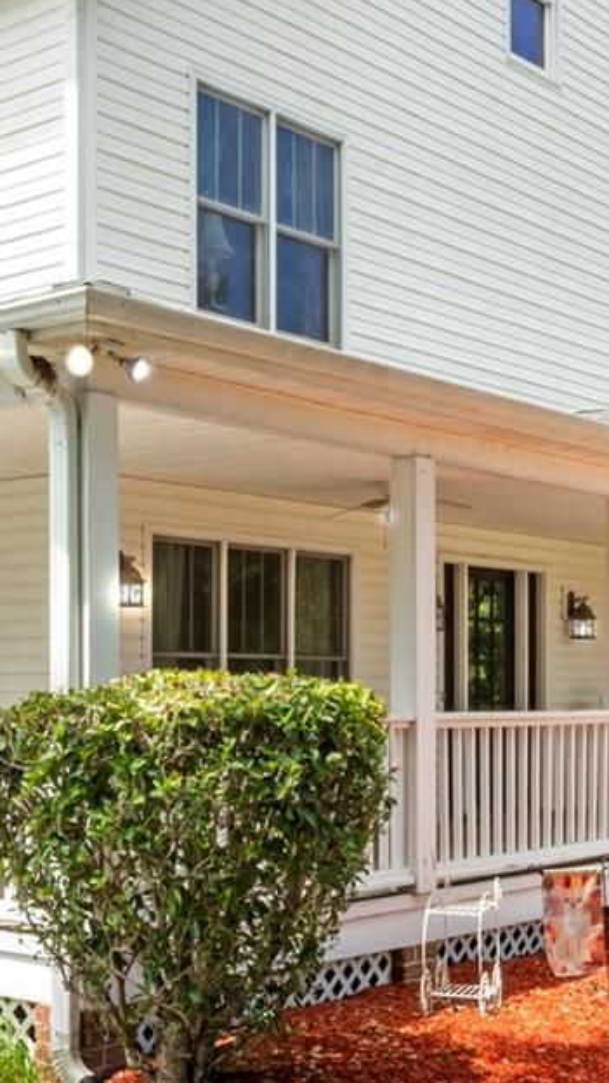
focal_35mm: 55
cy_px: 735
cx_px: 180
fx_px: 1579
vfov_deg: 37.4
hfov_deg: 21.7
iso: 500
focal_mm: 16
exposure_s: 1/125
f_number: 22
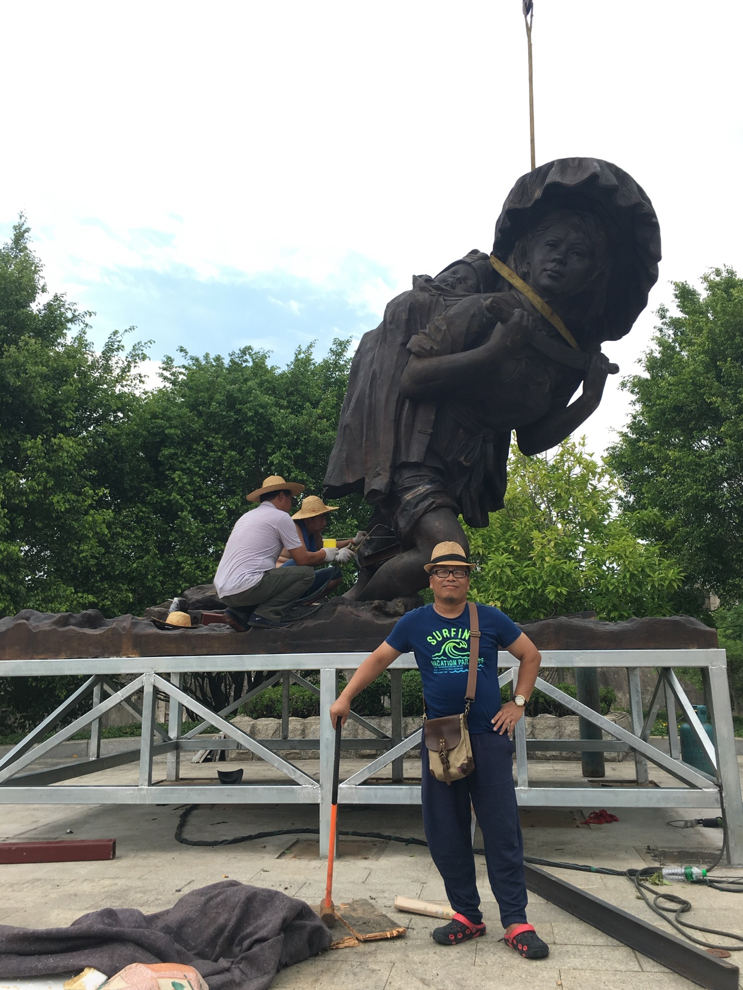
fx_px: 859
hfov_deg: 46.8
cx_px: 375
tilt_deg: +14.2
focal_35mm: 30
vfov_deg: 60.0
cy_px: 486
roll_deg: +0.1
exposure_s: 1/938
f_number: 2.2
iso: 25
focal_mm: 4.15
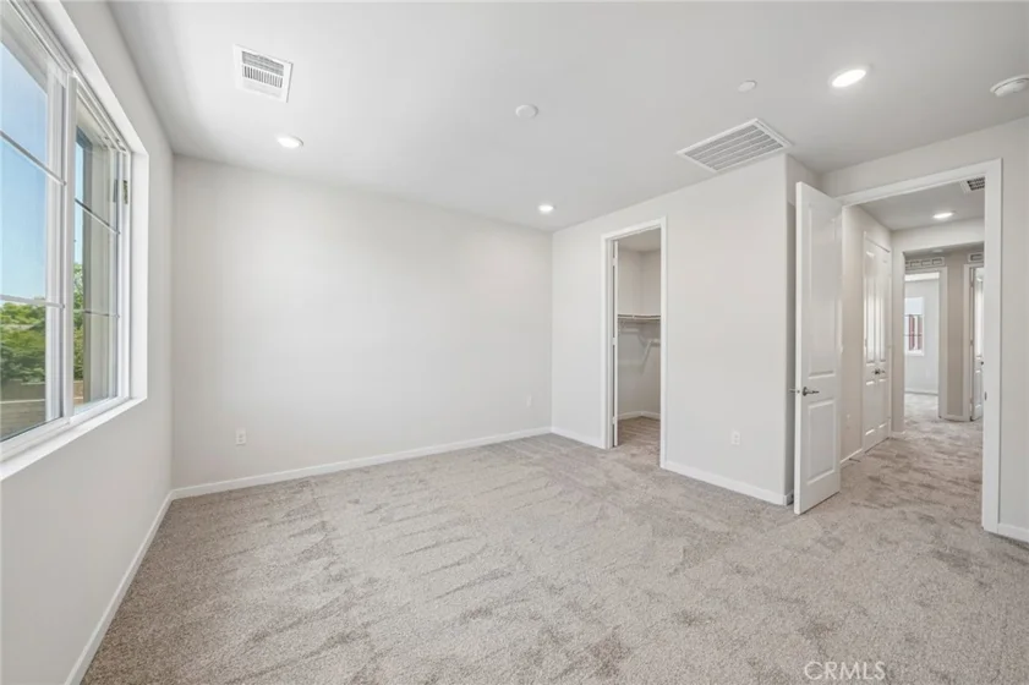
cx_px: 514
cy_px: 342
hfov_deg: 108.3
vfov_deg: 85.4
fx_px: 371
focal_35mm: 13
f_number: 7.1
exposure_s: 1/30
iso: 320
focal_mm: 13
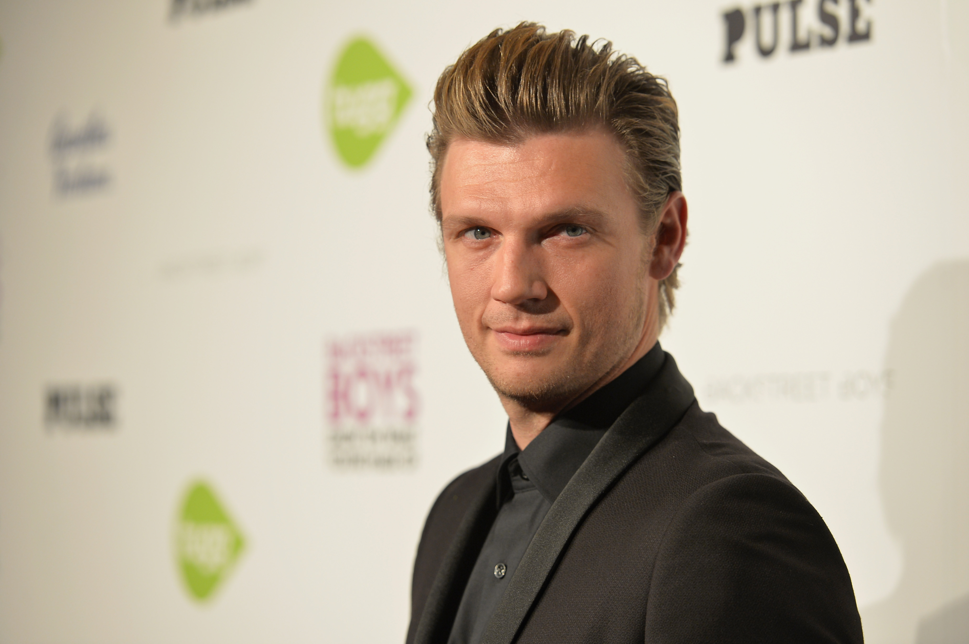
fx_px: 3899
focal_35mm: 145
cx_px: 484
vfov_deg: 9.4
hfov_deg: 14.2
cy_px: 322
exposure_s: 1/320
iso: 1000
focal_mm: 145
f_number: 3.5
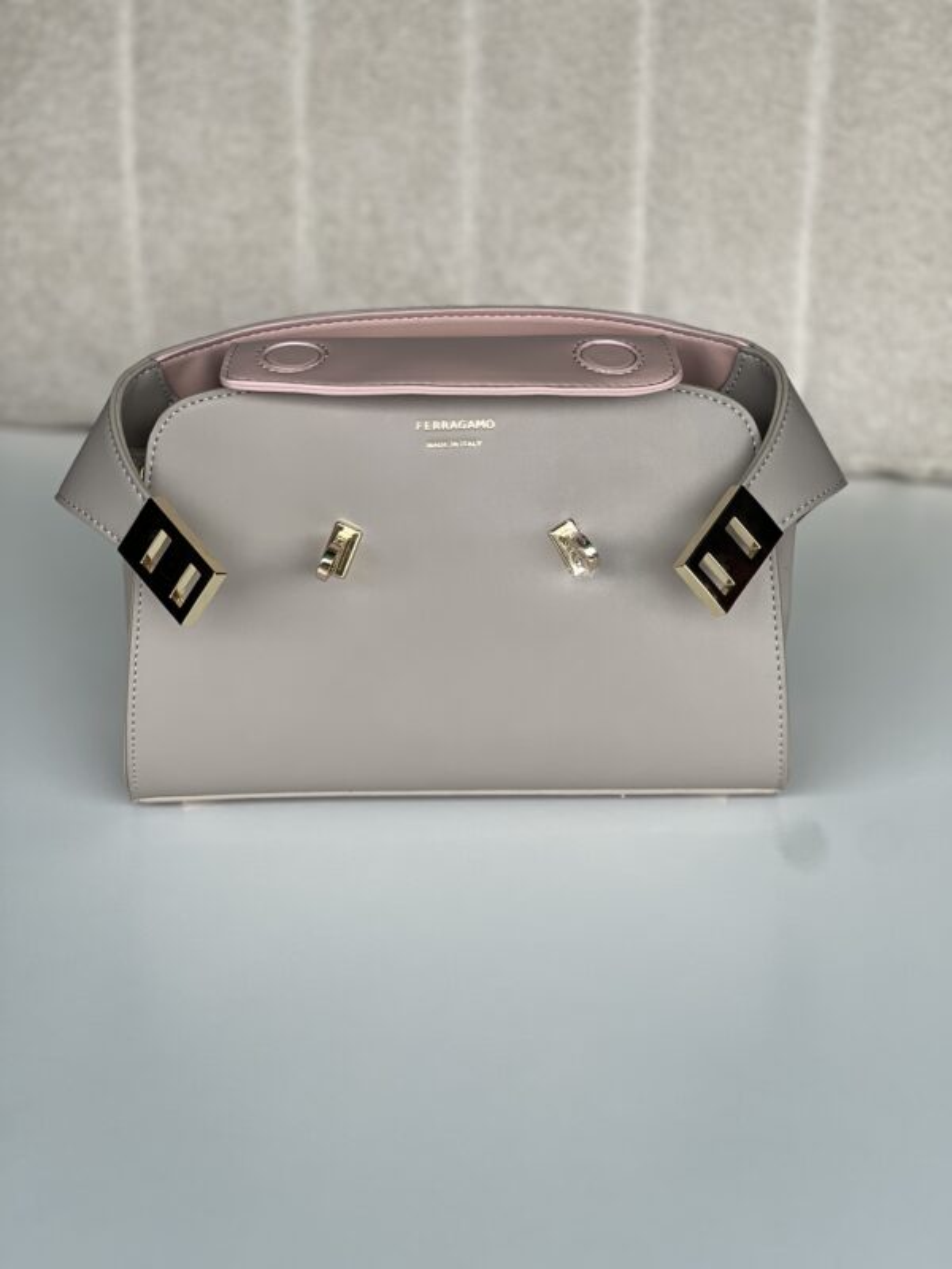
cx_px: 476
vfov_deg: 25.3
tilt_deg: -24.7
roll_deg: +0.6
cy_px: 634
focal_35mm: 77
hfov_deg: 19.1
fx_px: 2824
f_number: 2.8
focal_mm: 9
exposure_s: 1/121
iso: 50
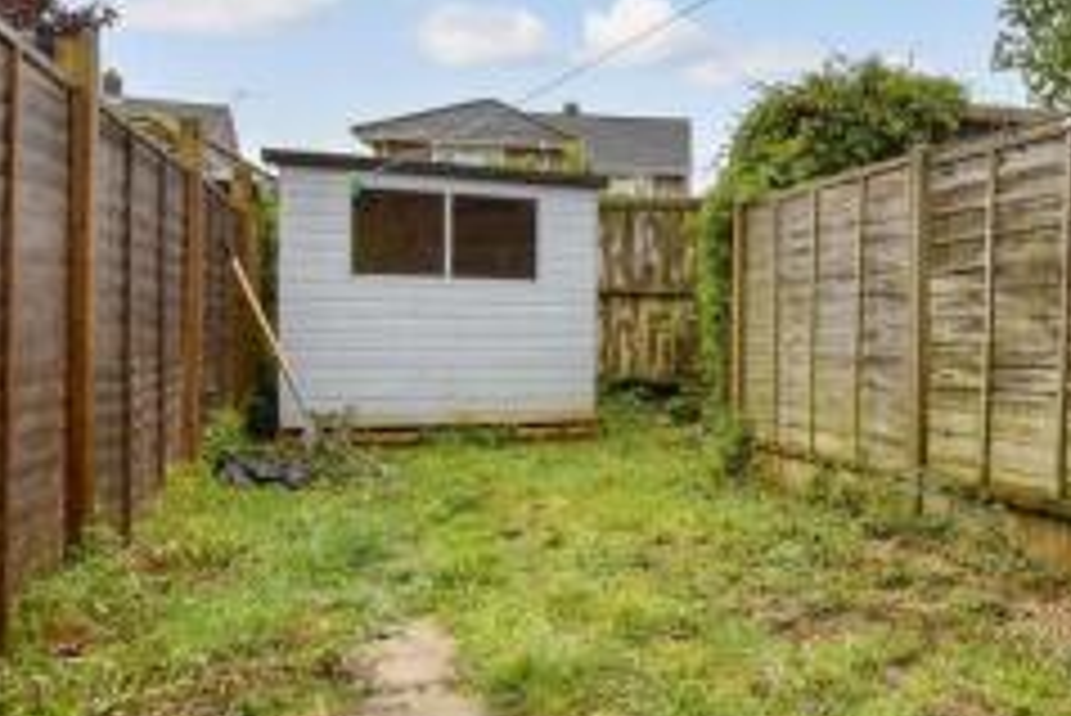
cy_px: 349
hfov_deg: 56.7
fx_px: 893
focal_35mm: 30
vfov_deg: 43.7
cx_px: 878
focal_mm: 10
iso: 160
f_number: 8
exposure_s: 1/40
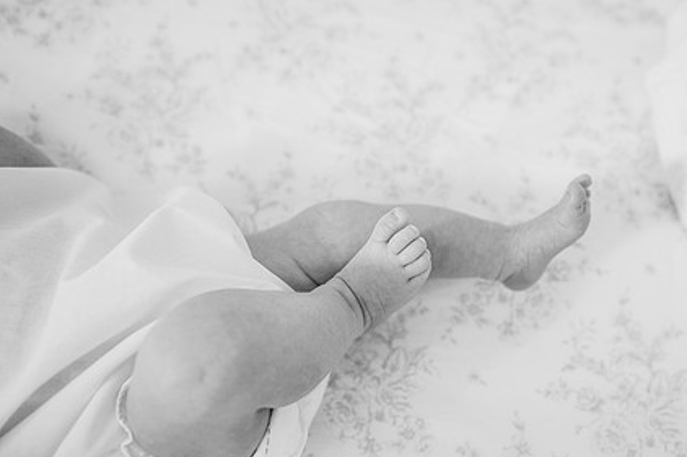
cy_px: 287
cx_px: 431
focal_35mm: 33
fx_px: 629
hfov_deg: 56.5
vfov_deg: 39.7
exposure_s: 1/200
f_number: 2.8
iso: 1600
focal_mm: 24
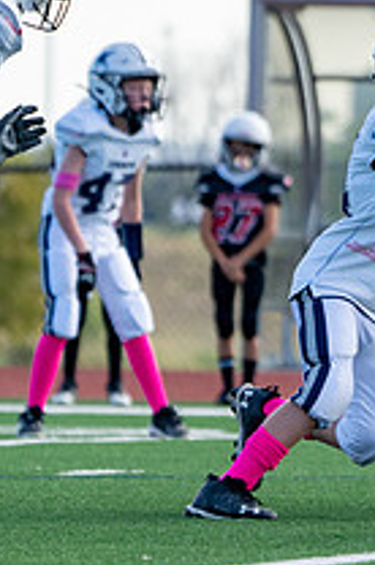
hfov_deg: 1.8
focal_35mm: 775
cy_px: 206
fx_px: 12149
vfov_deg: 2.7
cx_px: 630
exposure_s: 1/1250
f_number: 5.6
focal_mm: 259
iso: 500
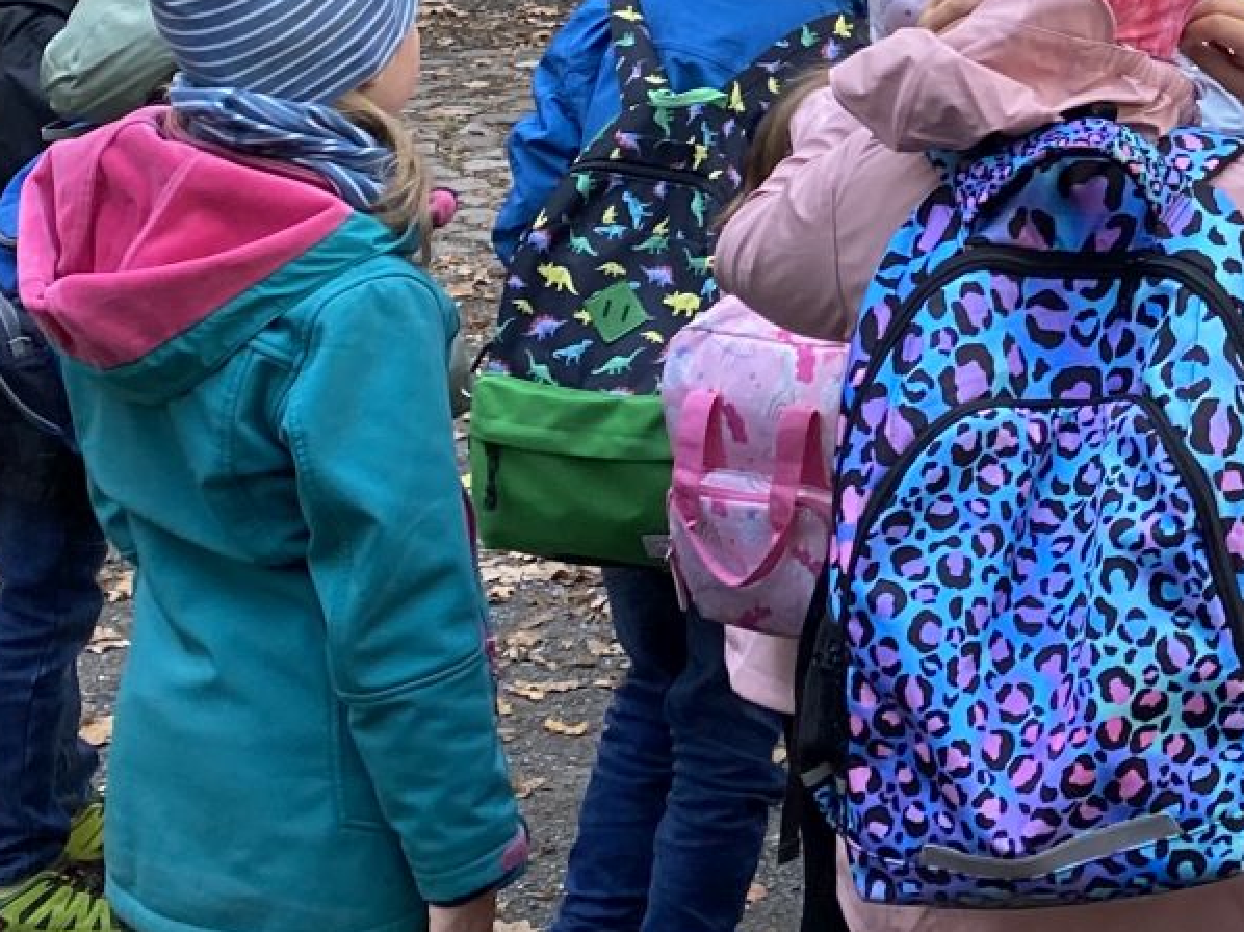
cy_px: -81
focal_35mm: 87
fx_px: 3125
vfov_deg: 16.5
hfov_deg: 20.7
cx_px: 1585
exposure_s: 1/121
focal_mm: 4.25
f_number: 1.8
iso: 125
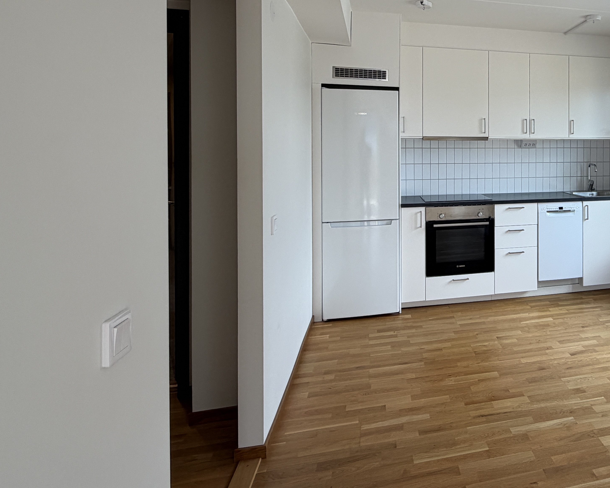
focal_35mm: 27
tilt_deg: -0.9
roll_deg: +0.2
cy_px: 151
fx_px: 487
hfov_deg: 56.9
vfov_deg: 51.9
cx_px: 526
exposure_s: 1/100
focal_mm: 2.22
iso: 64
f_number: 2.2
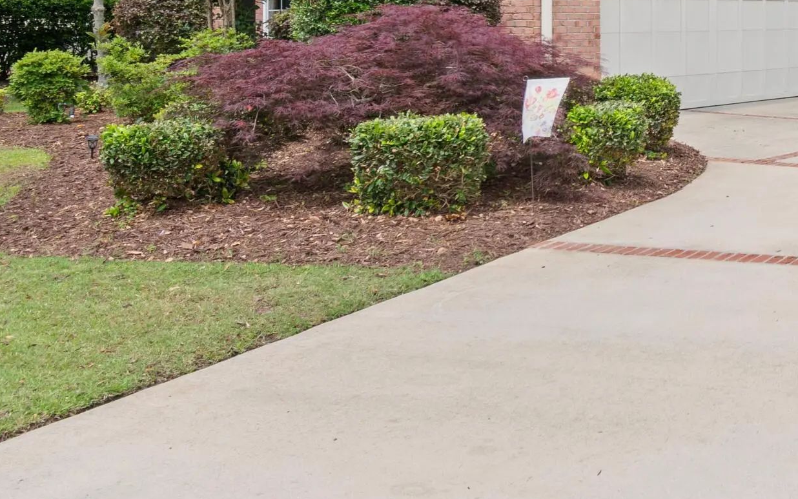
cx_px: 868
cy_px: 6
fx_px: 1022
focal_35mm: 47
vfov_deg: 26.1
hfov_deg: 36.4
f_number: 5.6
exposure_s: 1/125
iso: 100
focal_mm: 13
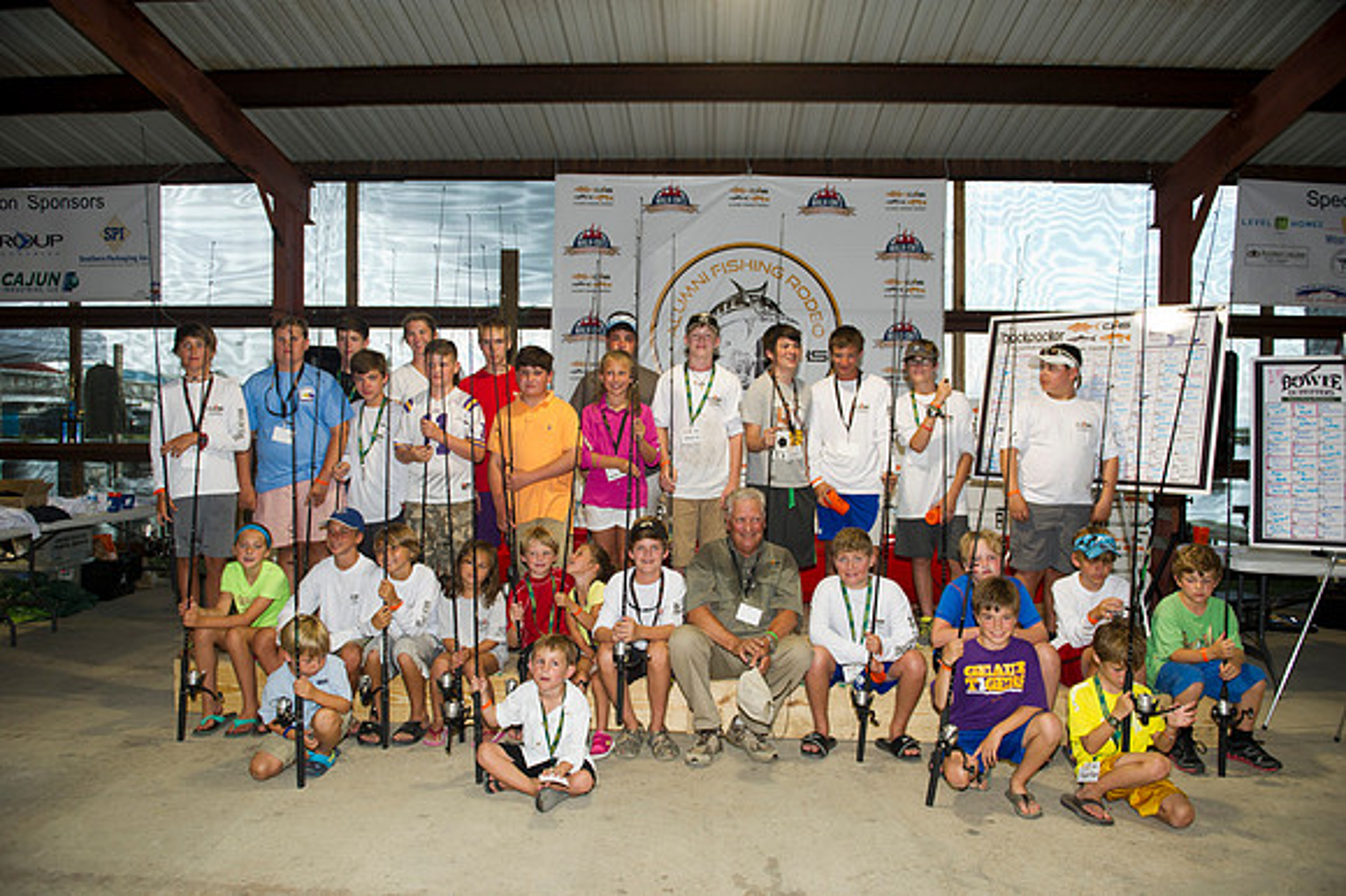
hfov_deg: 73.8
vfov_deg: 53.1
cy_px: 448
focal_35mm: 24
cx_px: 673
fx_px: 897
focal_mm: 24
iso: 400
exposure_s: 1/160
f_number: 3.2
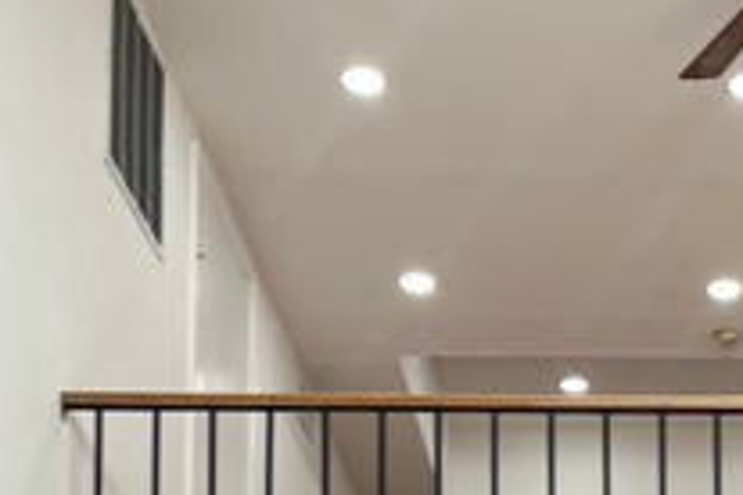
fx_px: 1795
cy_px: 952
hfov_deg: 22.6
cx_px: 714
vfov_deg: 13.7
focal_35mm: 87
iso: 64
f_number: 1.6
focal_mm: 5.1
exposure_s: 1/120
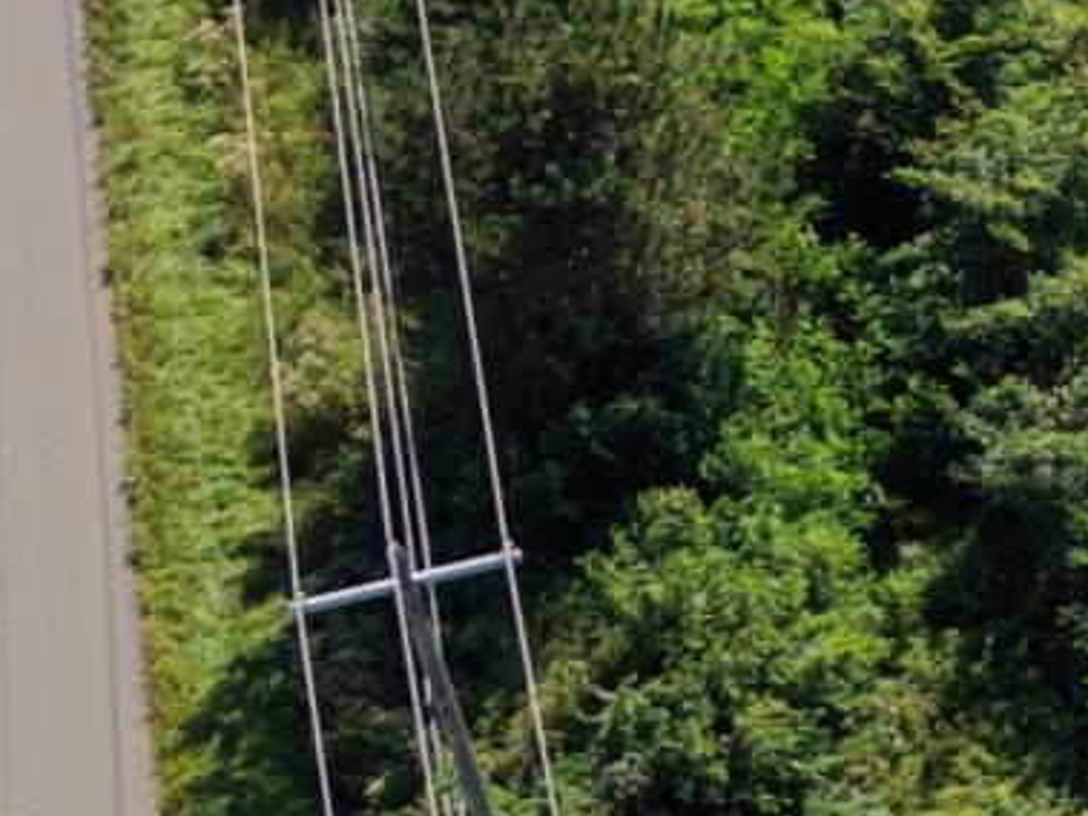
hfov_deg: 9.1
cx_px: 2853
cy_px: 353
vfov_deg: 7.8
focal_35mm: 190
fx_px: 5970
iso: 100
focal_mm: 8.67
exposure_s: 1/125
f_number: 1.8
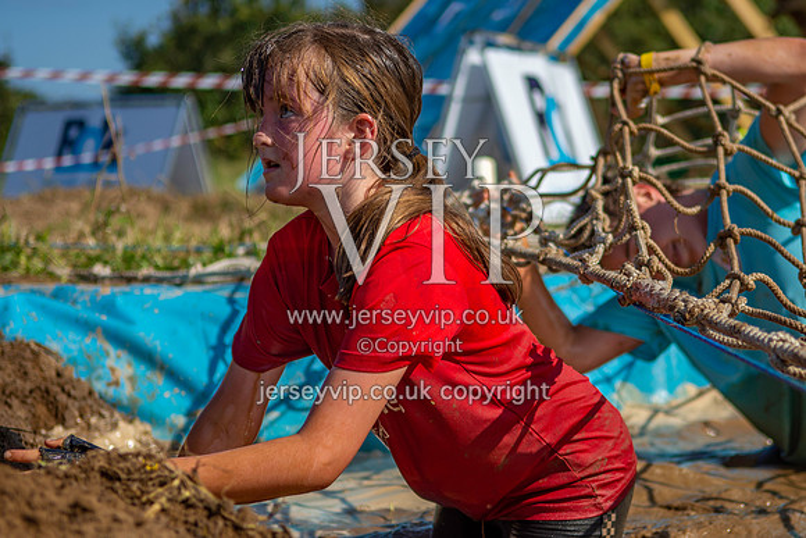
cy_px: 216
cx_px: 483
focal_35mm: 99
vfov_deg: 13.9
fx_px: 2212
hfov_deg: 20.6
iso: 100
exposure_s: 1/5000
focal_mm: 55
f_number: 2.8
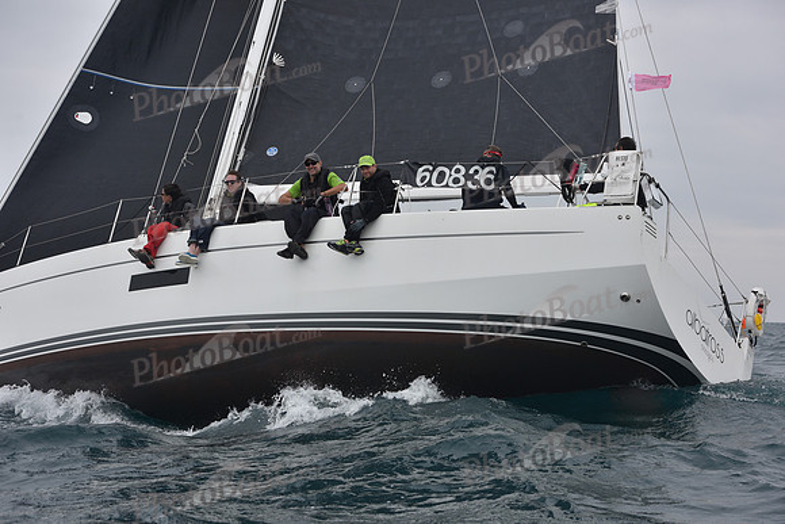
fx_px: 1527
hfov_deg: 28.8
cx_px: 392
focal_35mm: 70
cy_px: 262
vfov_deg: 19.5
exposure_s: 1/800
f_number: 6.3
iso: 250
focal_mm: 70
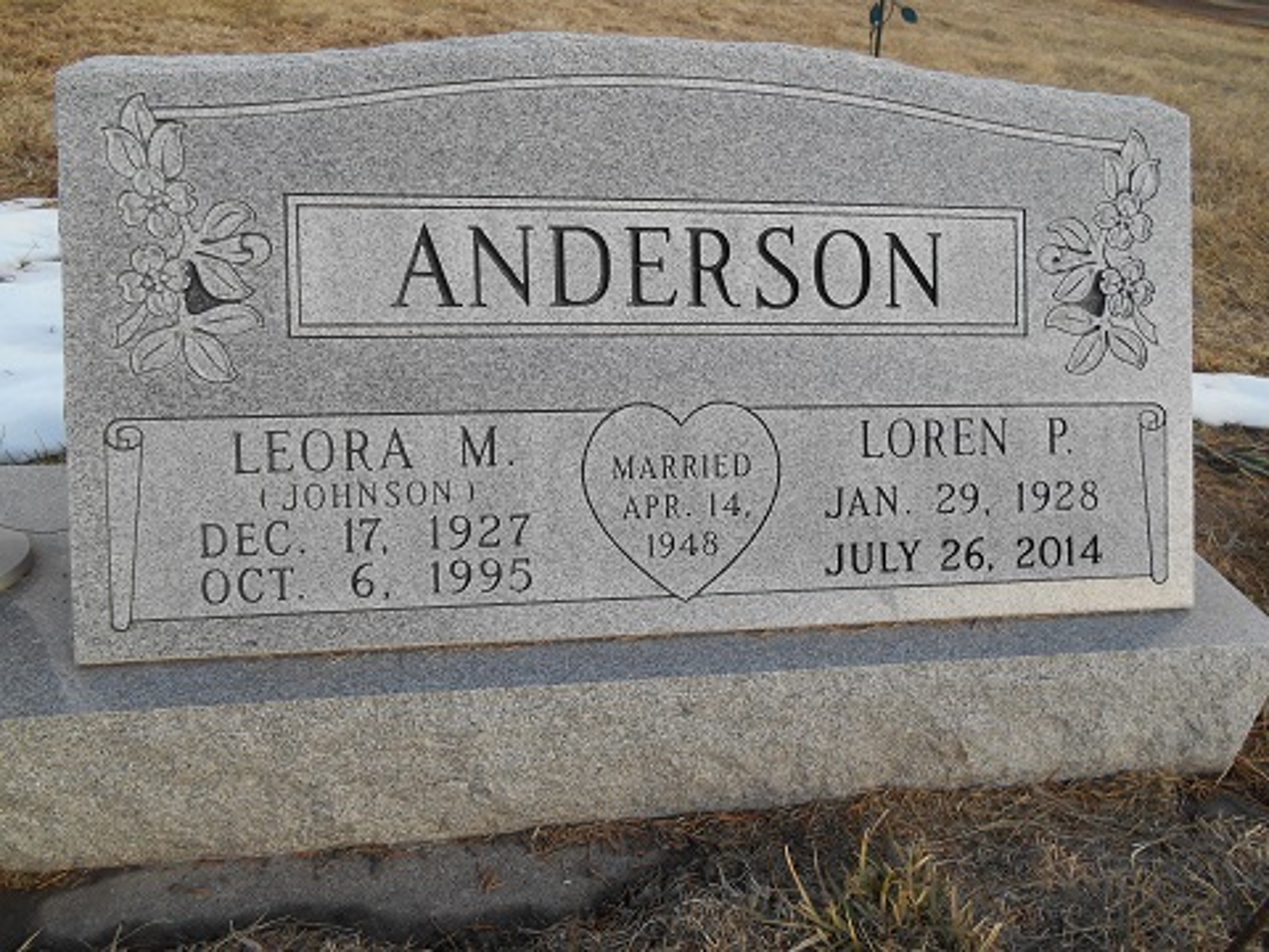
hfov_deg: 67.3
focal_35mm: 26
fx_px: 953
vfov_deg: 53.1
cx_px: 634
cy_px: 476
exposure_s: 1/250
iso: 160
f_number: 3.4
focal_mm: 4.7
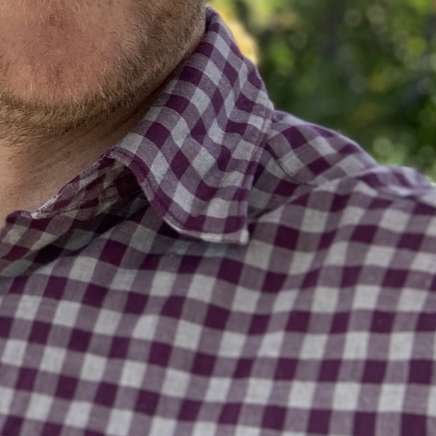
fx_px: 1411
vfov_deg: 16.7
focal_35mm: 99
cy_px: -111
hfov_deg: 16.7
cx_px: -101
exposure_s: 1/201
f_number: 2.2
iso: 16
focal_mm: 2.87
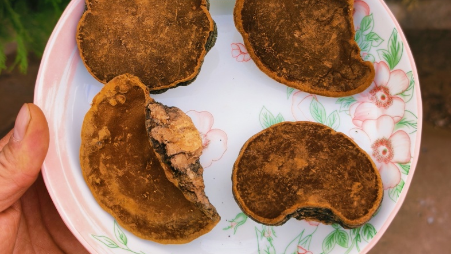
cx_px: 225
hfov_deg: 58.0
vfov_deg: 34.2
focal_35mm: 34
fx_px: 407
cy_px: 75
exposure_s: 1/556
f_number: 1.57
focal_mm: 5.6
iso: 72
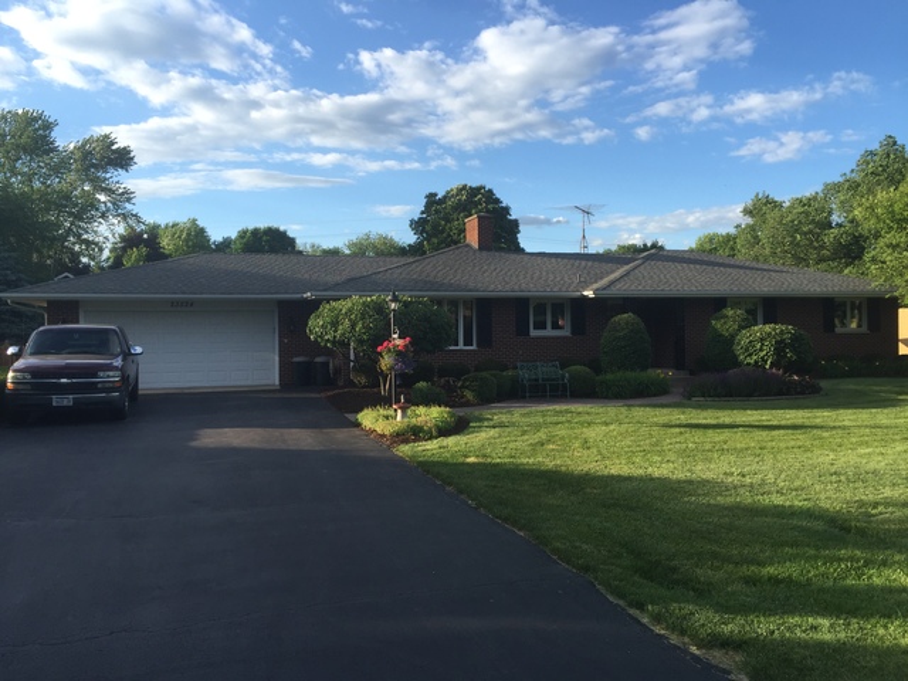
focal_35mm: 29
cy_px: 340
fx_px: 761
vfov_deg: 48.2
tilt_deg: +0.0
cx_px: 454
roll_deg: -0.5
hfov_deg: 61.7
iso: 32
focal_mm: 4.15
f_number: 2.2
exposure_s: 1/670
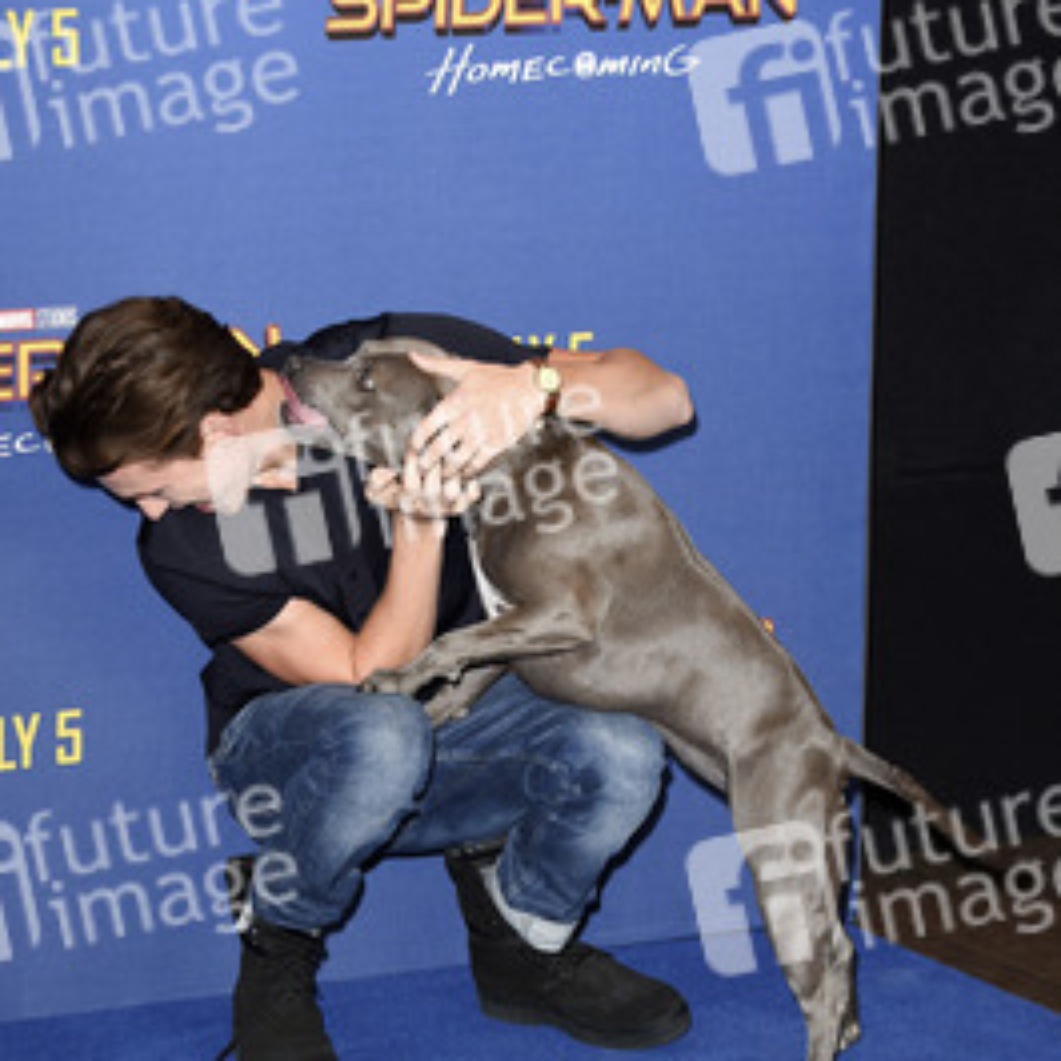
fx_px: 4543
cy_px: 681
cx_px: 530
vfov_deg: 13.3
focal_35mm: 131
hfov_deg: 13.3
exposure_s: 1/250
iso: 1000
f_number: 5.6
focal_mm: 102
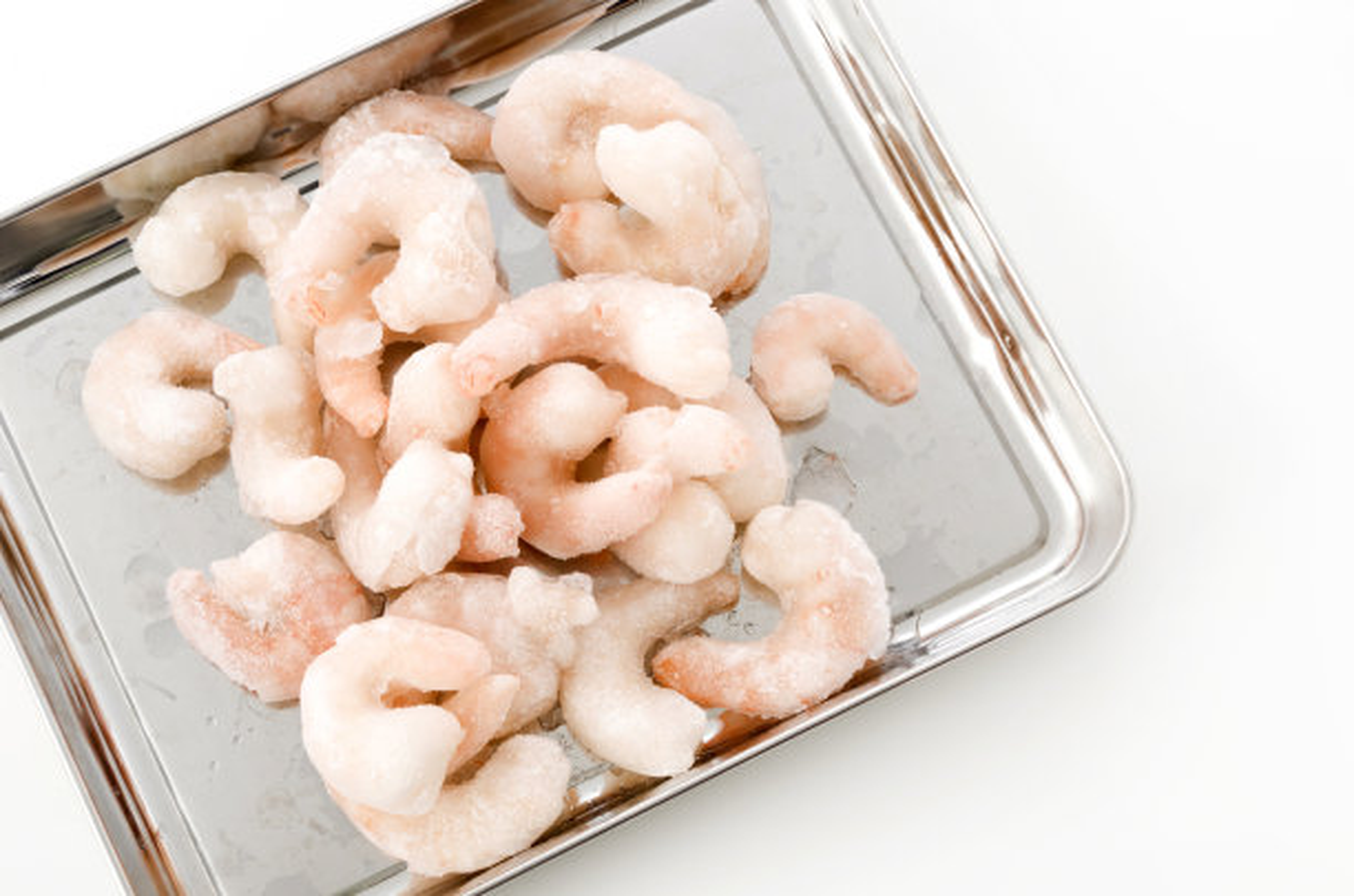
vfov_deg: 18.1
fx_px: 2814
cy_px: 448
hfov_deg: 27.1
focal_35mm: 75
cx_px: 677
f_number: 14
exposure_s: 1/60
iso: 100
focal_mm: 50
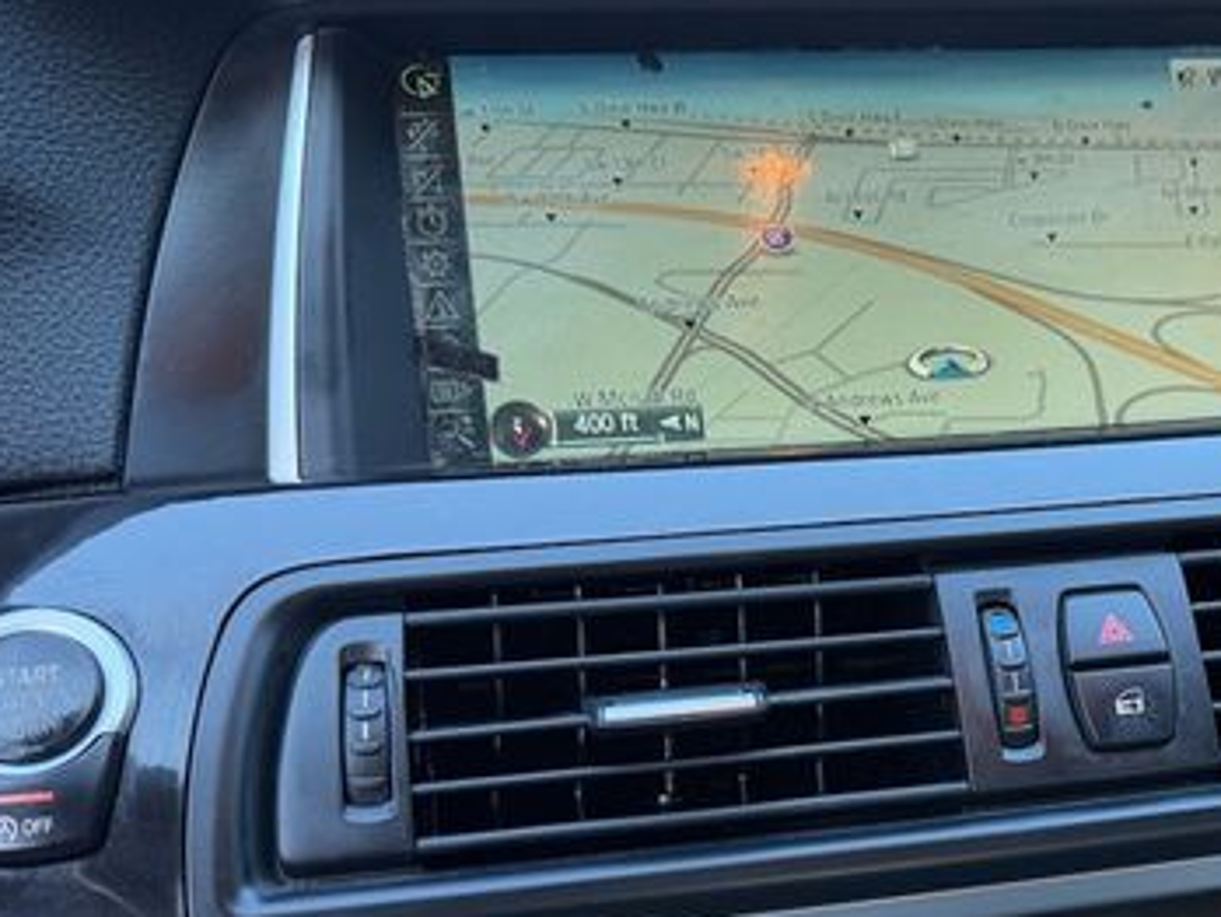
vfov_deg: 32.2
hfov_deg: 41.0
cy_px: 707
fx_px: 1553
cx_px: 990
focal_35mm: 44
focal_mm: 6.76
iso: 160
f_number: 1.78
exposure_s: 1/121
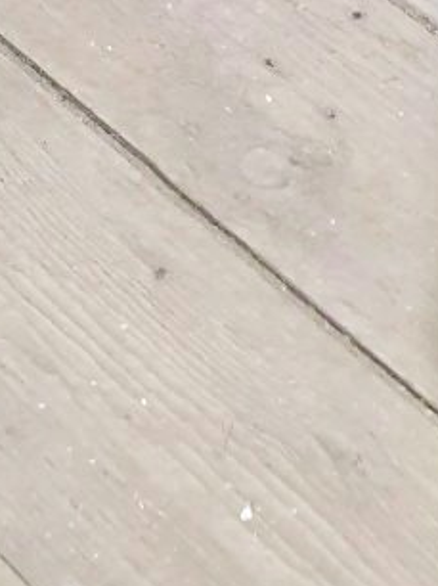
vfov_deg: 16.9
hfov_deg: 14.5
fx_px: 1723
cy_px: -368
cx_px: 224
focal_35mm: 102
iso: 100
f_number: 1.5
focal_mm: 4.3
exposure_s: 1/33
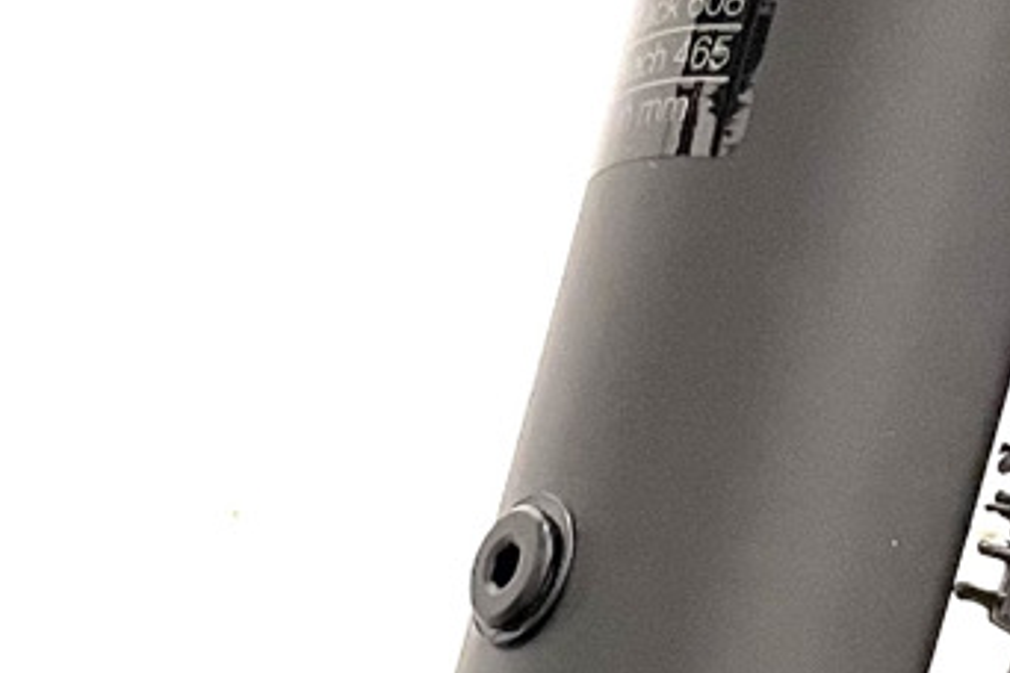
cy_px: 2234
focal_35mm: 152
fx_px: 4264
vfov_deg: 7.5
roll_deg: +0.4
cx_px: 189
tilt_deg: -18.4
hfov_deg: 13.4
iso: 80
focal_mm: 4.2
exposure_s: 1/50
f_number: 1.6
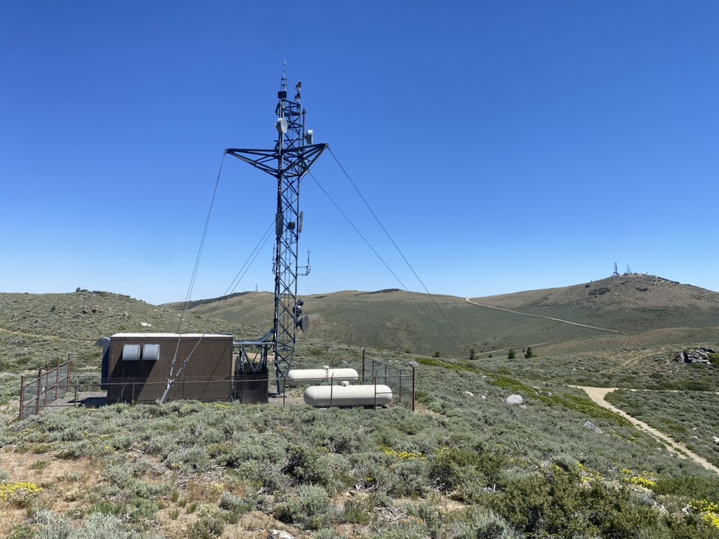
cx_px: 360
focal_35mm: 26
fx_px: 540
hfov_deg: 67.3
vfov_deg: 53.1
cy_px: 270
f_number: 1.8
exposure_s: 1/3300
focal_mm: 4.25
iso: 32
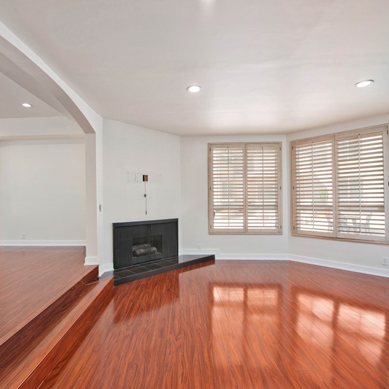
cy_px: 194
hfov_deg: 80.2
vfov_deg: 80.7
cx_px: 166
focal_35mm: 18
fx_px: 229
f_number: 6.3
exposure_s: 1/200
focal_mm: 14
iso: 400
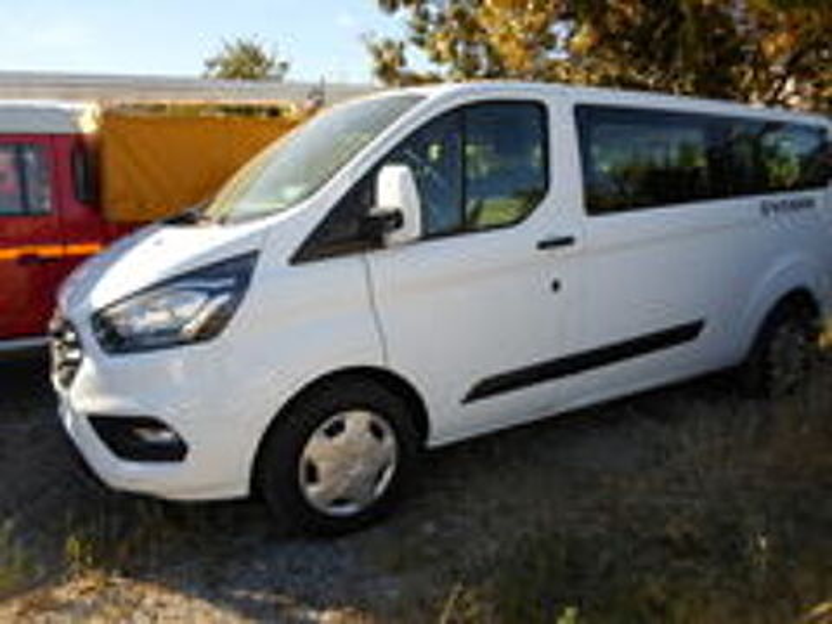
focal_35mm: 25
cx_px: 416
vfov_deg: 54.9
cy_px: 312
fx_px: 601
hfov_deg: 69.4
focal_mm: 4.5
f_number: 2.5
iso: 80
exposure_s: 1/750
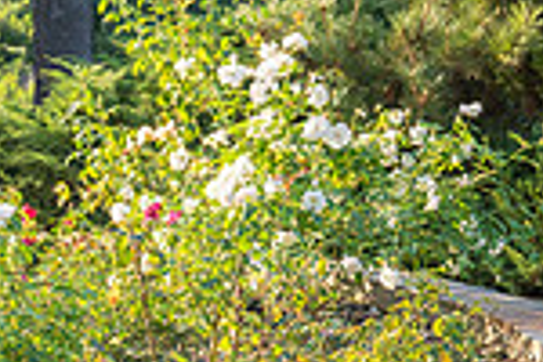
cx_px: -203
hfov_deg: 16.0
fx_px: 1810
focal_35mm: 120
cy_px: 548
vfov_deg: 11.0
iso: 200
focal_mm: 31
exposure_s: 1/200
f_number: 5.6
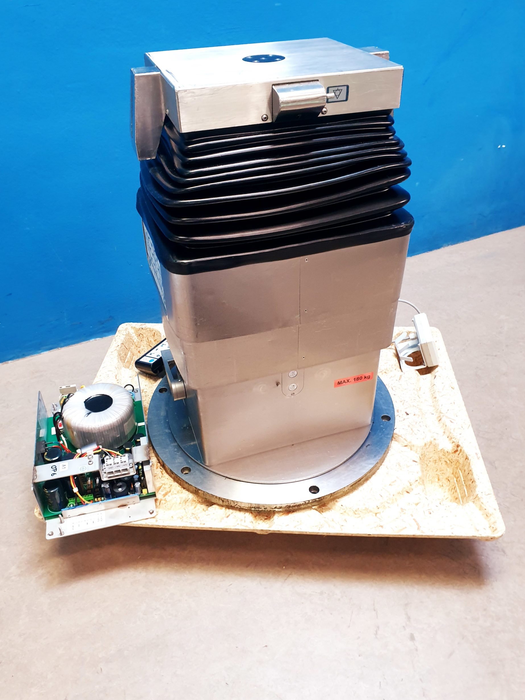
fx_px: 546
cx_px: 259
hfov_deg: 51.4
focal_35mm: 27
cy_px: 338
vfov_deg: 65.3
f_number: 2.4
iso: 320
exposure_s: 1/33
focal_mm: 4.3
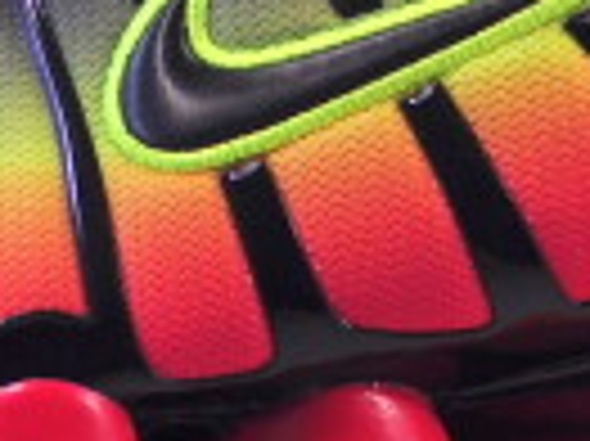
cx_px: 329
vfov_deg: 3.4
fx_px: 7476
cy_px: -371
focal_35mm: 439
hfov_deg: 4.5
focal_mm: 50
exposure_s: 1/320
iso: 250
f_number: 2.5
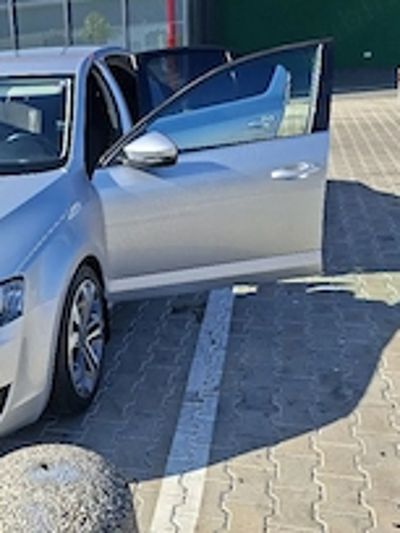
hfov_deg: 30.5
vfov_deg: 42.0
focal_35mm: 45
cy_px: 235
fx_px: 693
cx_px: 26
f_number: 1.8
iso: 50
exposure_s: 1/2000
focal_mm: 5.54
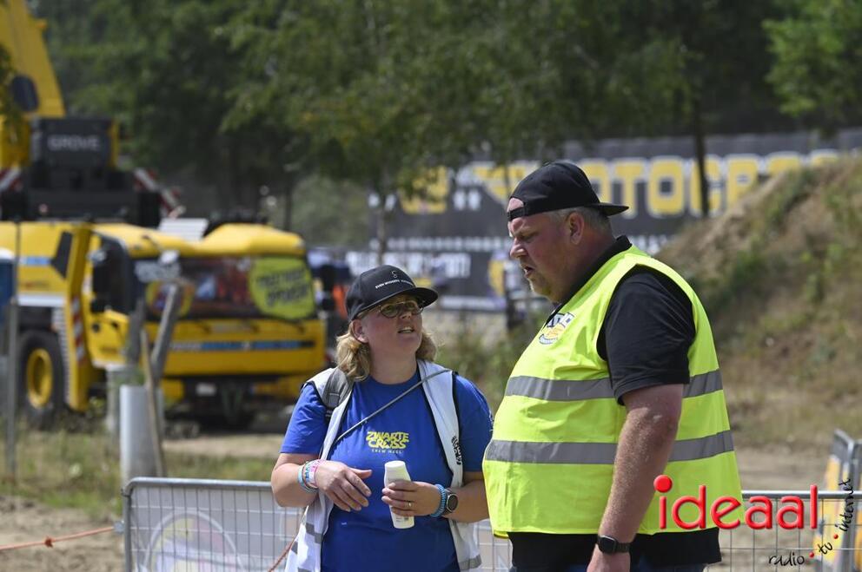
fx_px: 5262
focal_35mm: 220
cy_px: 286
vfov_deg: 6.2
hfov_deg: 9.4
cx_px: 431
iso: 1600
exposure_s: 1/5000
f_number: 9
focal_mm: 220
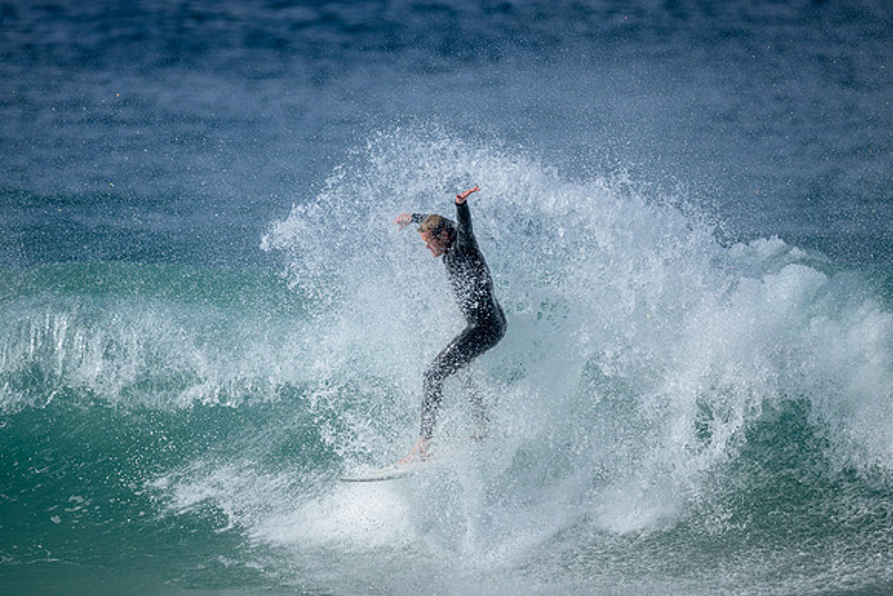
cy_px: 298
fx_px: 19848
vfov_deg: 1.7
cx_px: 446
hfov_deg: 2.6
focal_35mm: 800
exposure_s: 1/2500
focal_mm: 800
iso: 320
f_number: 6.3
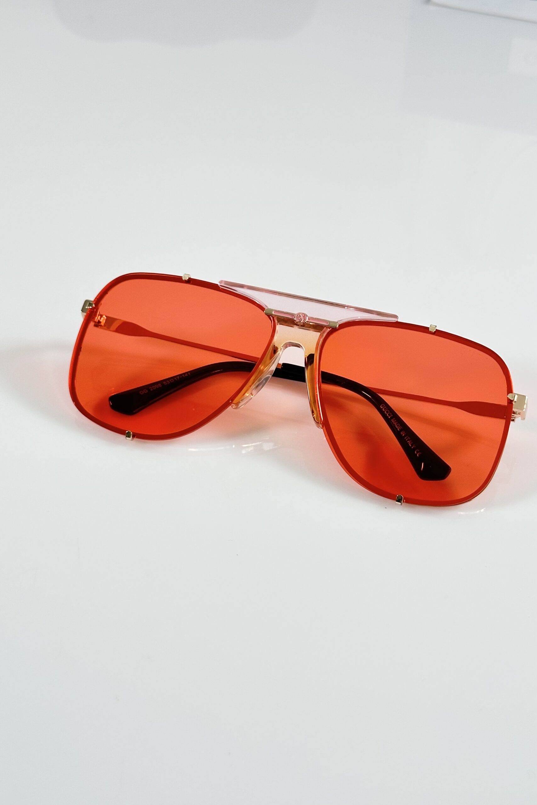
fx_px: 1119
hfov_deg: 27.0
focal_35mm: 50
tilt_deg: -43.8
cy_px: 403
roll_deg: -0.4
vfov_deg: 39.6
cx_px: 287
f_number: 1.78
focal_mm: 6.86
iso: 80
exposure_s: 1/121
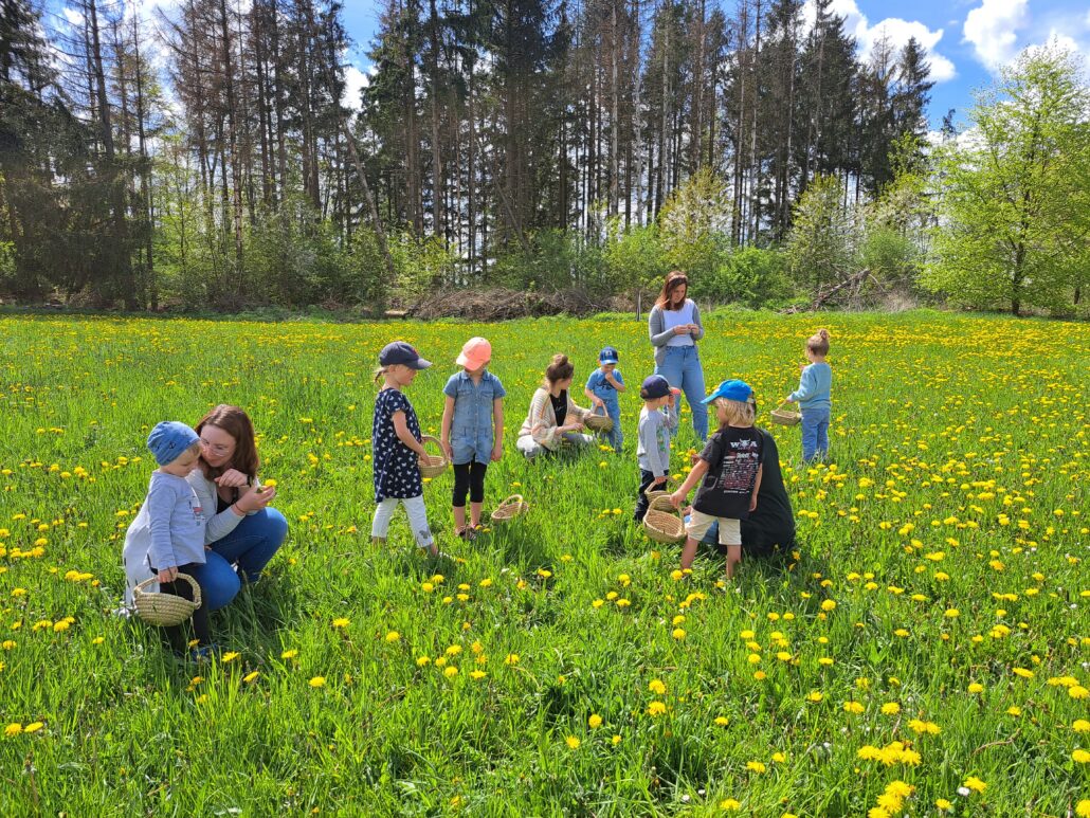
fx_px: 756
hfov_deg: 71.6
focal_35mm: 24
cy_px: 409
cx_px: 545
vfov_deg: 56.8
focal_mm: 5.23
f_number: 1.8
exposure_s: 1/1095
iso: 50
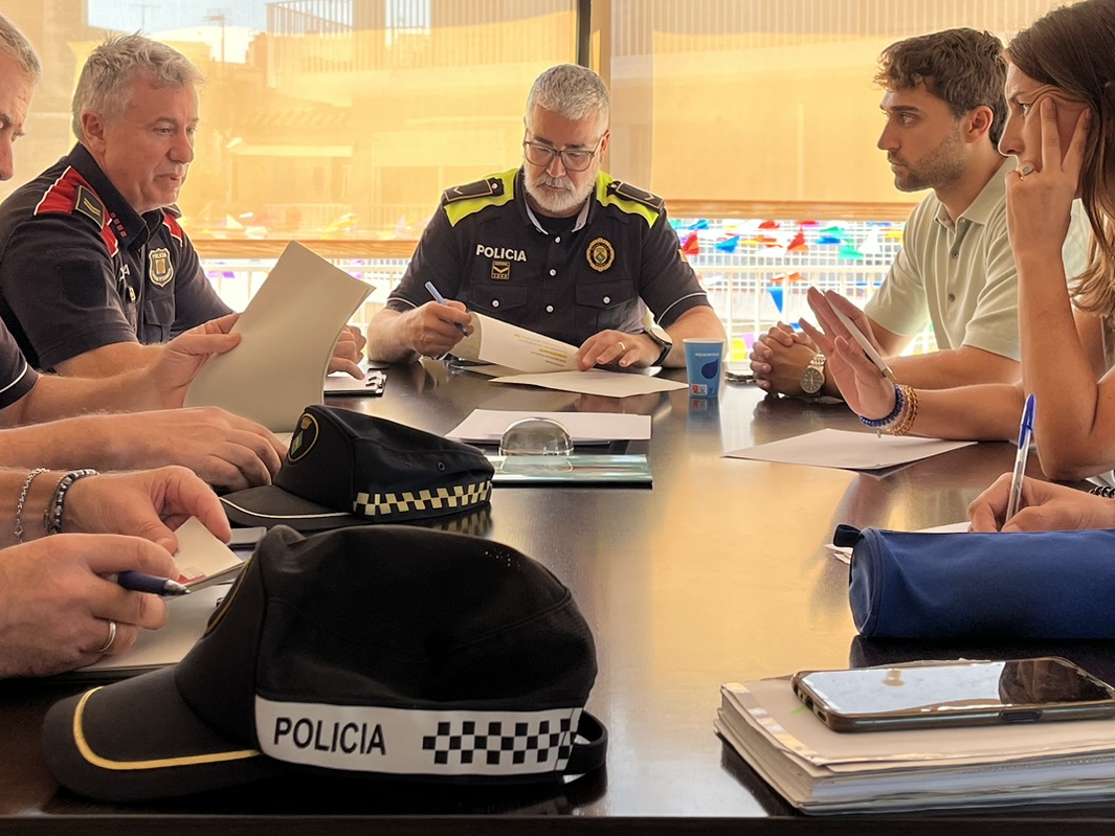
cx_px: 555
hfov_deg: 38.2
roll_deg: -0.4
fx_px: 1611
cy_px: 246
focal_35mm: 50
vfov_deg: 28.8
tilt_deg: -1.0
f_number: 1.6
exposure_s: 1/158
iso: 40
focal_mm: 5.1
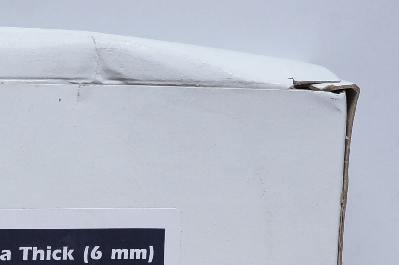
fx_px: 1361
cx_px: -20
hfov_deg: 16.3
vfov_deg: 10.8
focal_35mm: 123
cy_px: 352
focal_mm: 21
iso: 800
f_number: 5.6
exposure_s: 1/100
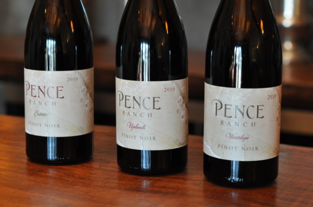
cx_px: 156
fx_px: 651
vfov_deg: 18.1
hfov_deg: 27.0
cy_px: 104
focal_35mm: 75
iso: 800
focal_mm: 50
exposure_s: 1/60
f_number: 4
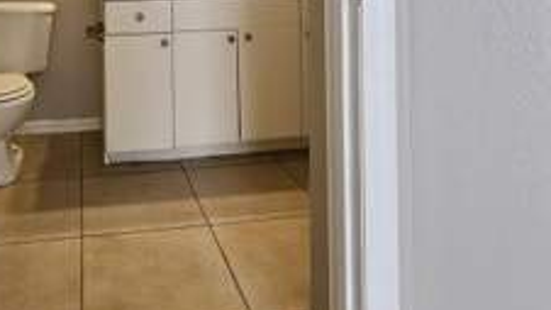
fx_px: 438
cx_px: 161
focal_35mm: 30
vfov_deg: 33.5
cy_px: -38
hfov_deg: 61.8
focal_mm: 2.2
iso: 125
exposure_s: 1/60
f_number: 2.2
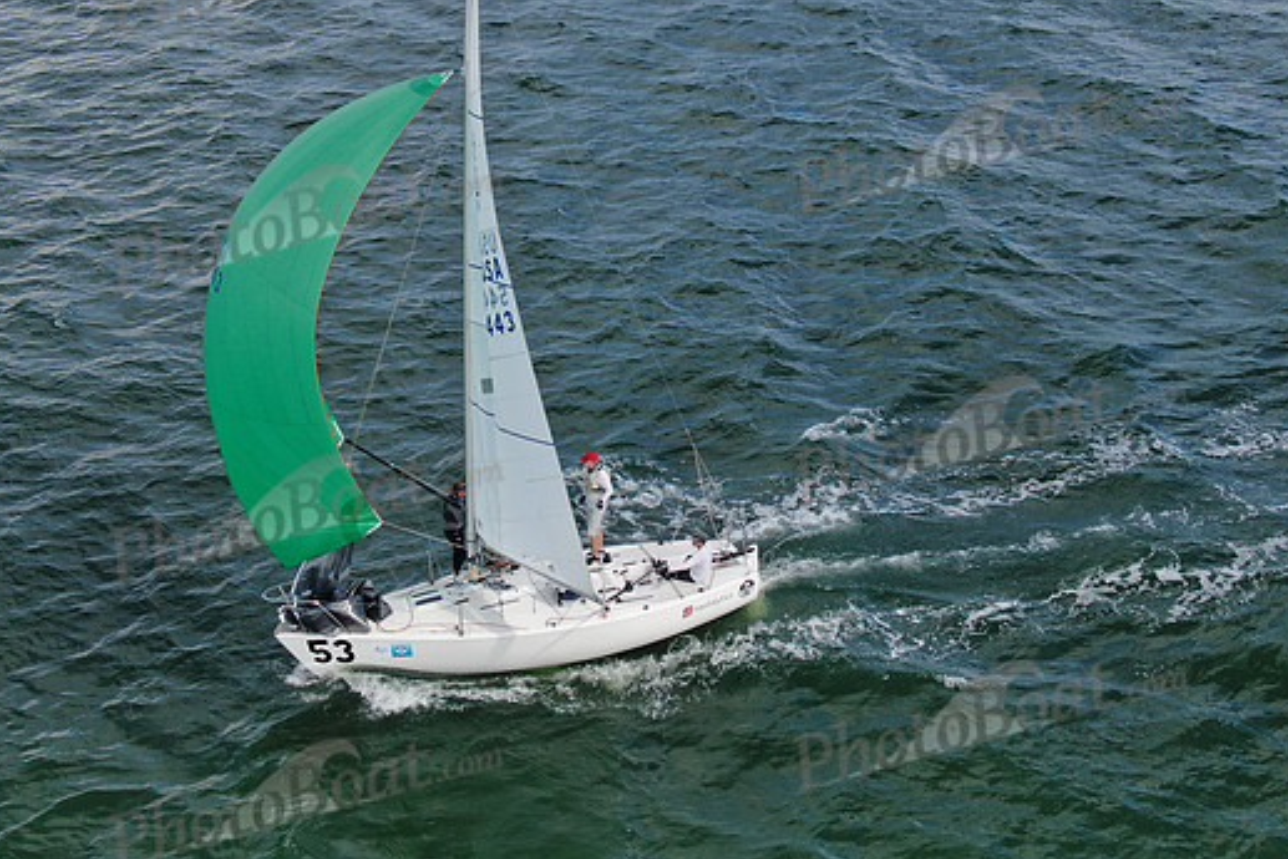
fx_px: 2004
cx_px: 650
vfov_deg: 24.1
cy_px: 327
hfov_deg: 35.6
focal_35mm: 56
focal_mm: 8.6
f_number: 3.8
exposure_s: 1/640
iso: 100
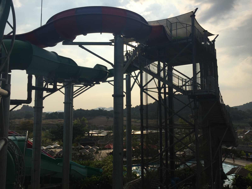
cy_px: 94
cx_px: 126
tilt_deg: +5.0
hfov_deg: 61.7
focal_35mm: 29
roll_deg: -0.9
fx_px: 211
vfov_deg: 48.2
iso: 32
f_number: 2.2
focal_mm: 4.15
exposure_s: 1/5650
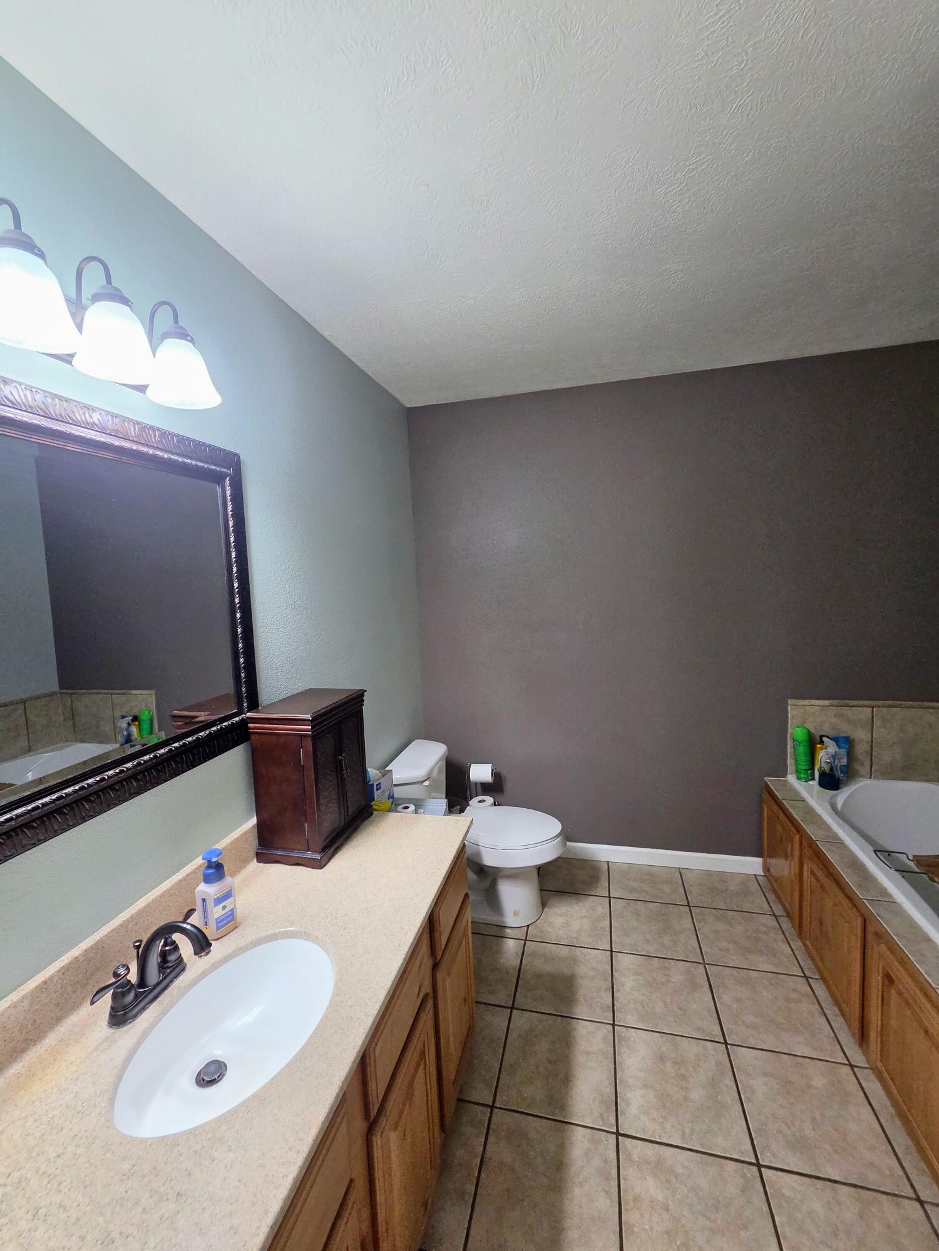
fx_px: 470
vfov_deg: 106.2
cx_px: 470
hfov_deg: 89.9
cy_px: 626
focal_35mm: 13
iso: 320
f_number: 2.2
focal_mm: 2.2
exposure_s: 1/120
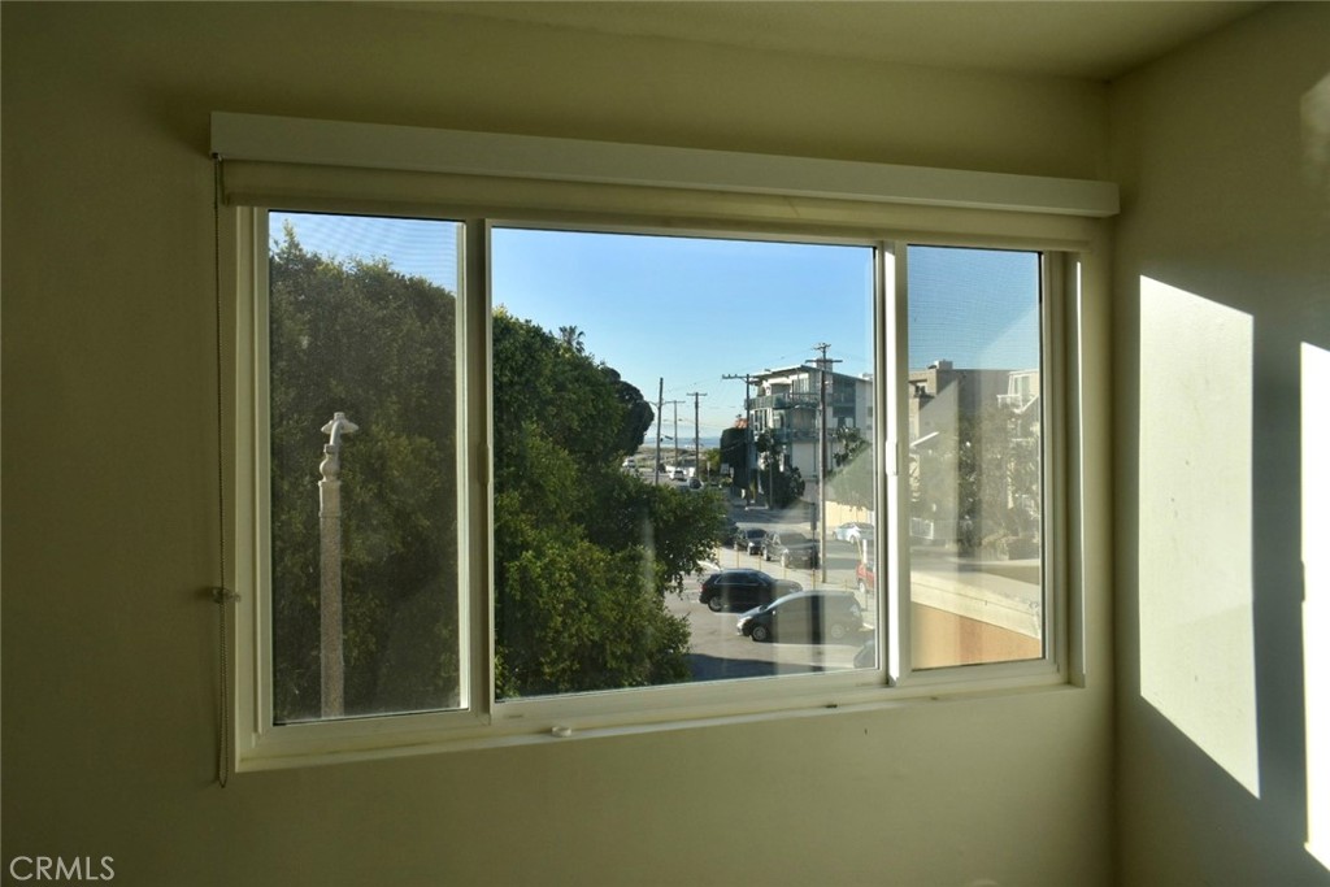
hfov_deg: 67.4
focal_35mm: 27
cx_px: 665
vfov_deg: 47.9
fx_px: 998
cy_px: 444
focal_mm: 18
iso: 360
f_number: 8
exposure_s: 1/500
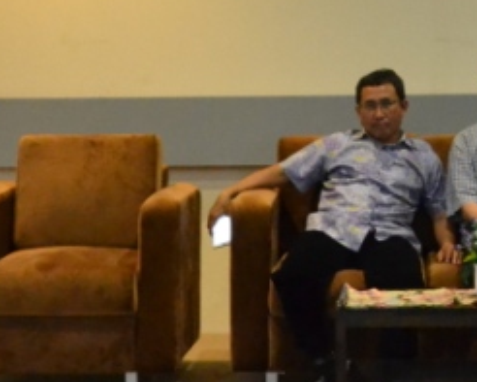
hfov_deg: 14.8
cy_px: -46
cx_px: 409
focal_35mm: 129
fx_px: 1822
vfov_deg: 11.8
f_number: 6.3
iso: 3200
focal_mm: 22
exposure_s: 1/30
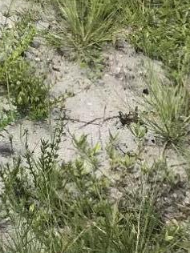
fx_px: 1295
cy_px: -370
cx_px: -165
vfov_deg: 9.8
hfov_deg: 8.1
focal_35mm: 177
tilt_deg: -15.2
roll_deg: -1.4
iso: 20
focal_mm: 3.99
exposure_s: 1/606
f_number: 1.8
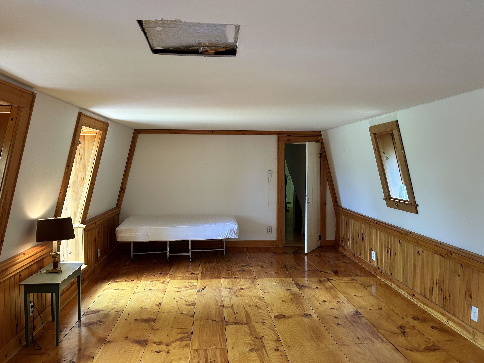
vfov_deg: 53.1
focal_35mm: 26
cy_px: 182
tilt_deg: -3.6
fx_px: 364
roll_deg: -0.2
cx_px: 242
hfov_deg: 67.3
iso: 125
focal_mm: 5.7
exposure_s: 1/120
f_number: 1.5
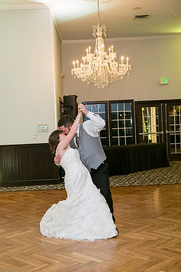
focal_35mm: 52
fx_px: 392
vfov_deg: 38.2
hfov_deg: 26.0
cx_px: 90
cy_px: 136
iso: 3200
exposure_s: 1/320
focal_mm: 52
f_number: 3.2
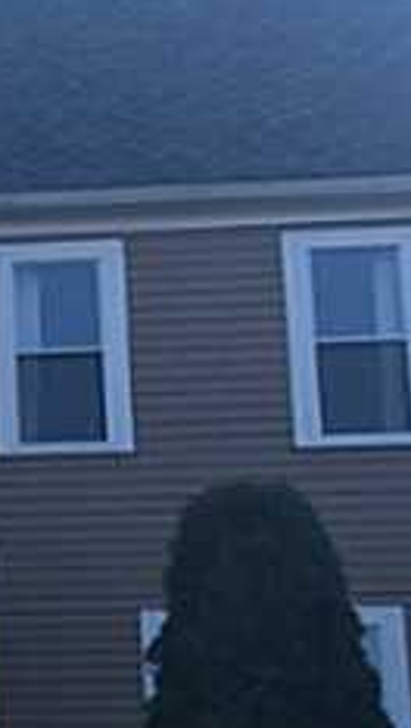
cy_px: 504
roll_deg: +1.1
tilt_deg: +11.5
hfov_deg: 10.3
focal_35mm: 108
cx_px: -436
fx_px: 2088
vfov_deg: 19.7
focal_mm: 4.15
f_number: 2.2
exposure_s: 1/695
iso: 32
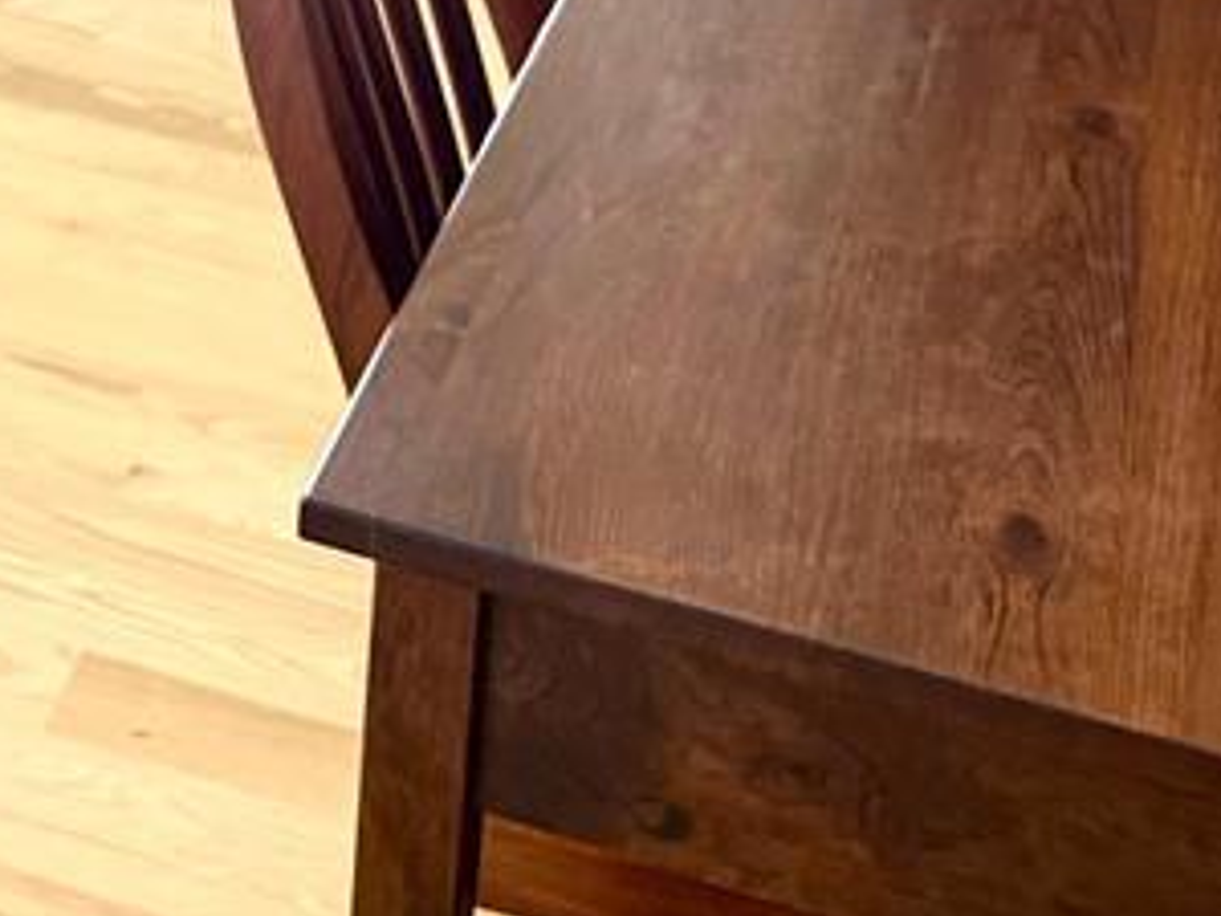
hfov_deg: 21.8
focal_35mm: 82
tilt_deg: -13.9
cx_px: -313
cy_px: -631
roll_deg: -0.8
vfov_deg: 15.8
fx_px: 2892
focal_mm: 6.76
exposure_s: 1/60
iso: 400
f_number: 1.78
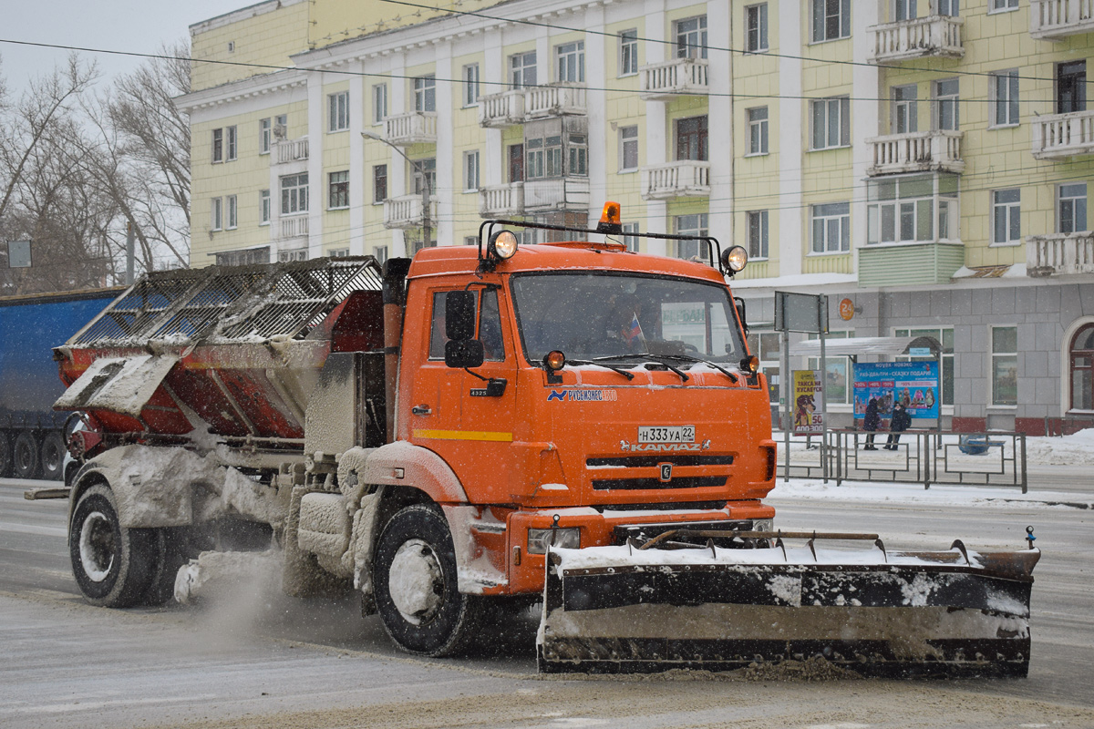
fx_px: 1732
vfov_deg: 23.8
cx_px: 547
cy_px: 364
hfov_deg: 35.1
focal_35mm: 57
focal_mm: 38
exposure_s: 1/800
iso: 400
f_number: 4.8
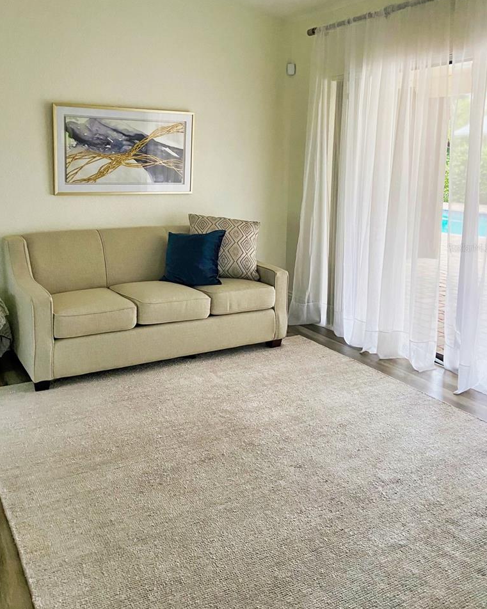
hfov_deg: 45.6
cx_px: 205
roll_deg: -0.3
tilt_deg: -8.3
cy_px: 248
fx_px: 577
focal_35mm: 32
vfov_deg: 55.3
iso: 500
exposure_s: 1/46
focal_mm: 4.25
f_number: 1.8
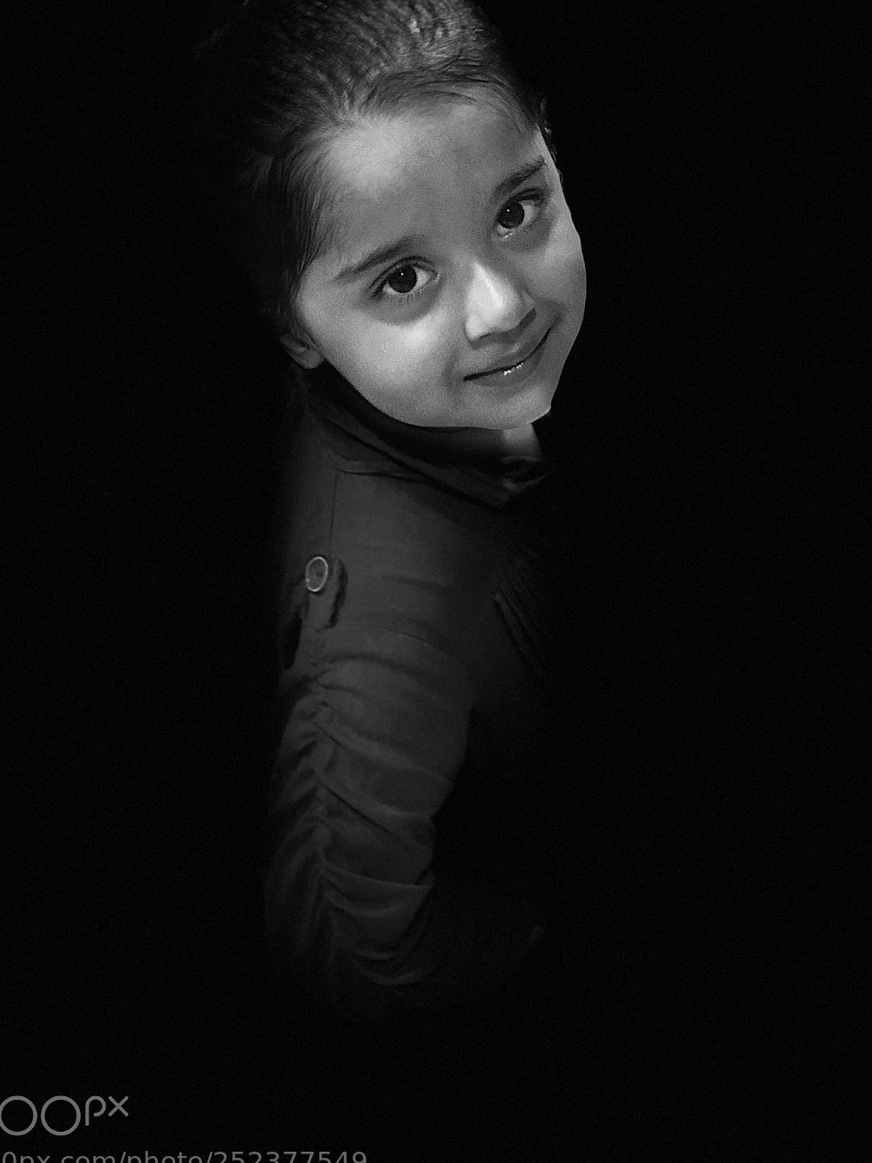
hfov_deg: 23.6
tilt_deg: -25.8
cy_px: 536
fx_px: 2083
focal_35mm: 62
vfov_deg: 31.2
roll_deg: -3.7
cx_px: 433
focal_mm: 6
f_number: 2.4
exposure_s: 1/10
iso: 160
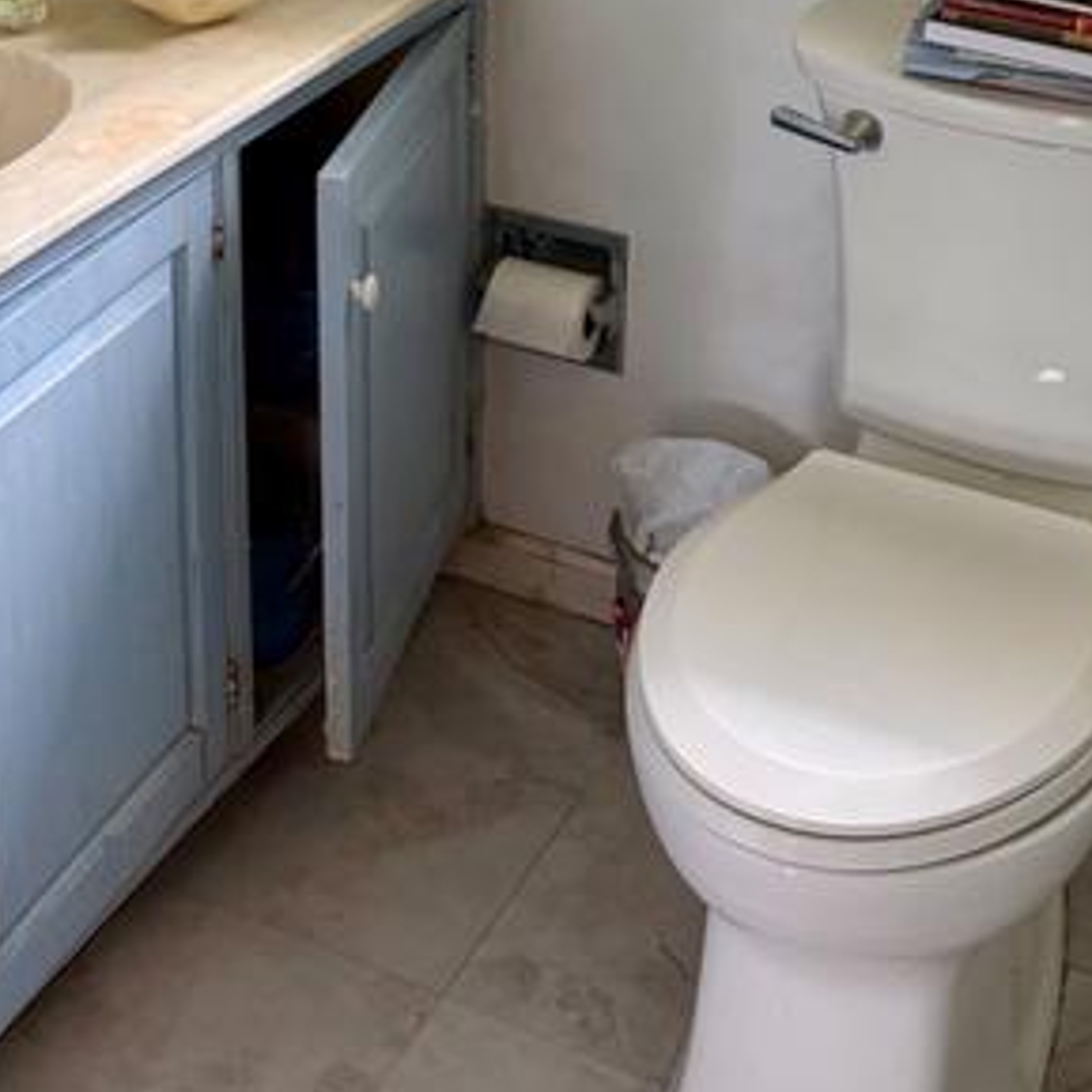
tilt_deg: -18.0
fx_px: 2177
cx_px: 344
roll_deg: +2.1
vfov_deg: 26.4
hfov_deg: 27.9
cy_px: -42
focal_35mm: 61
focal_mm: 5.96
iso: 125
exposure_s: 1/68
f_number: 1.6
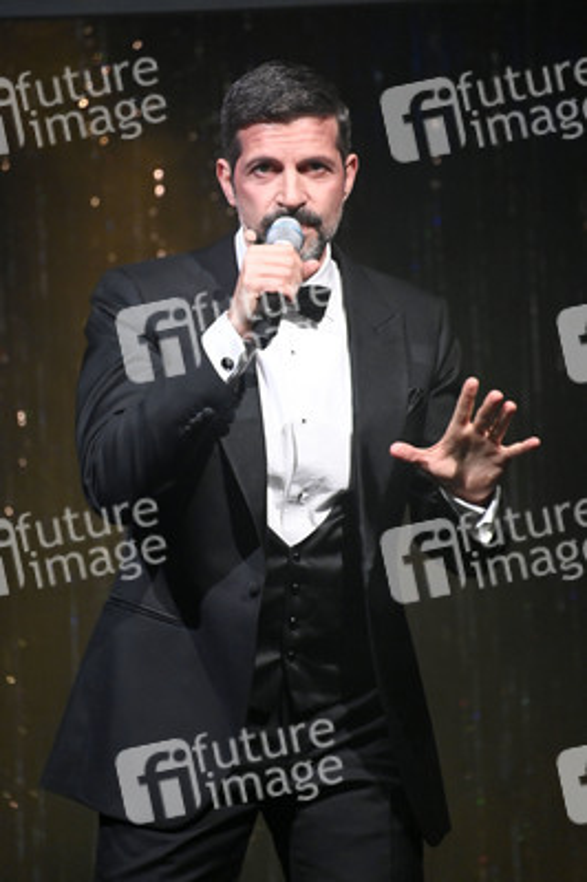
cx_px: 294
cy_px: 441
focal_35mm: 300
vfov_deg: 6.9
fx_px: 7350
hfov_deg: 4.6
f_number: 5.6
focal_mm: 300
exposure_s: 1/320
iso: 8000
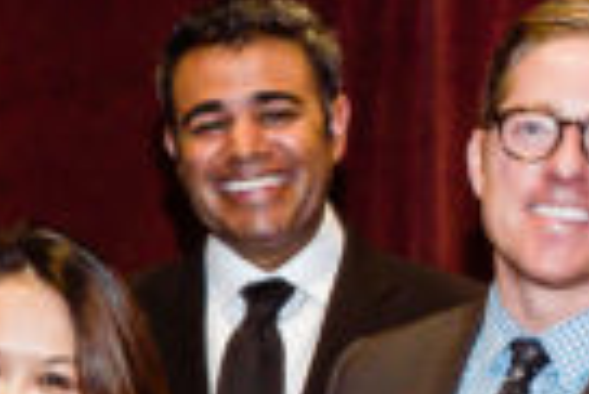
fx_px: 4324
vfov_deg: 5.1
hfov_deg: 7.5
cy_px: 816
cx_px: -624
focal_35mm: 264
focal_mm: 35
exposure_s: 1/250
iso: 1600
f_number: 6.3
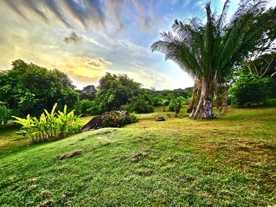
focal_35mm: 13
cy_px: 104
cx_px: 138
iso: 50
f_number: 2.2
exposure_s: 1/1111
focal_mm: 2.2
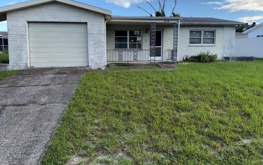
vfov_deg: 47.4
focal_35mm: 26
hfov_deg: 70.4
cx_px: 129
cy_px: 66
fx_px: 186
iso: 64
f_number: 1.78
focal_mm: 6.76
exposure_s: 1/1075
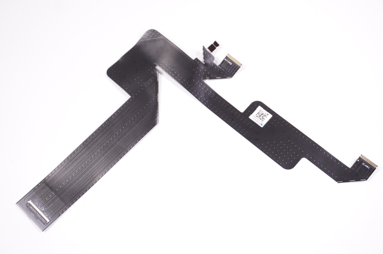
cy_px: 127
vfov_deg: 27.2
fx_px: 526
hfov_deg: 40.0
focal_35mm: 50
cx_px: 192
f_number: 5.6
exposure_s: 1/250
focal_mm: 33
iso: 800
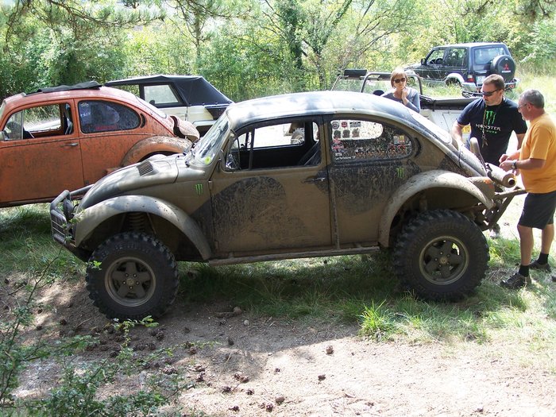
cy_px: 208
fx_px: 771
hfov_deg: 39.7
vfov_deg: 30.3
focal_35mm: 48
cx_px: 278
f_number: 3
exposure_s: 1/160
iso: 80
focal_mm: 8
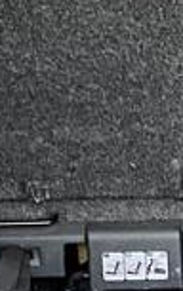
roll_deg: -1.7
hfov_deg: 5.4
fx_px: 1918
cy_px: 350
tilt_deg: -29.8
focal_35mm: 241
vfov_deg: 8.6
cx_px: 353
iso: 20
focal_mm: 3
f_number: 1.8
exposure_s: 1/159
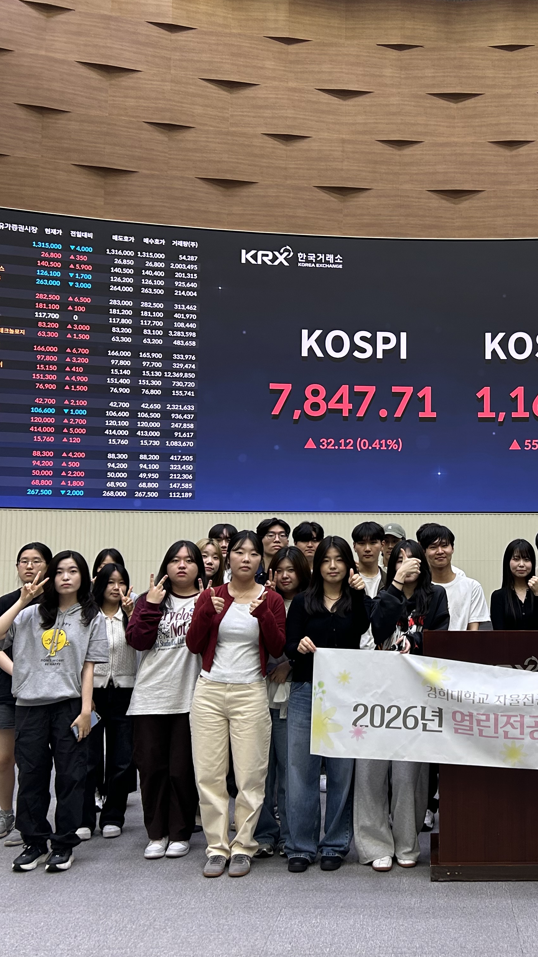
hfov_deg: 30.2
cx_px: 457
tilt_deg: +6.0
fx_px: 964
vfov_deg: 52.8
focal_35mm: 38
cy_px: 478
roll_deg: -0.1
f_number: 1.5
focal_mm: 5.7
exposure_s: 1/120
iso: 125
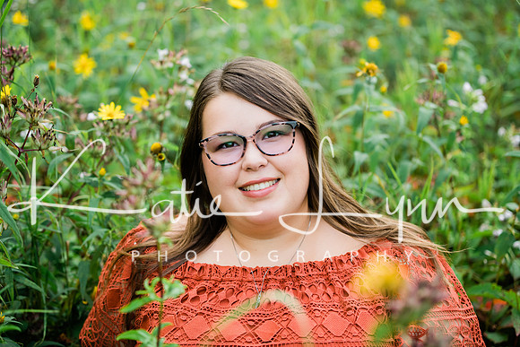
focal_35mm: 70
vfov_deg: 19.5
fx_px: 1011
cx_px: 260
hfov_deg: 28.8
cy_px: 174
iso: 320
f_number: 2.8
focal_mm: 70
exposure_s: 1/250
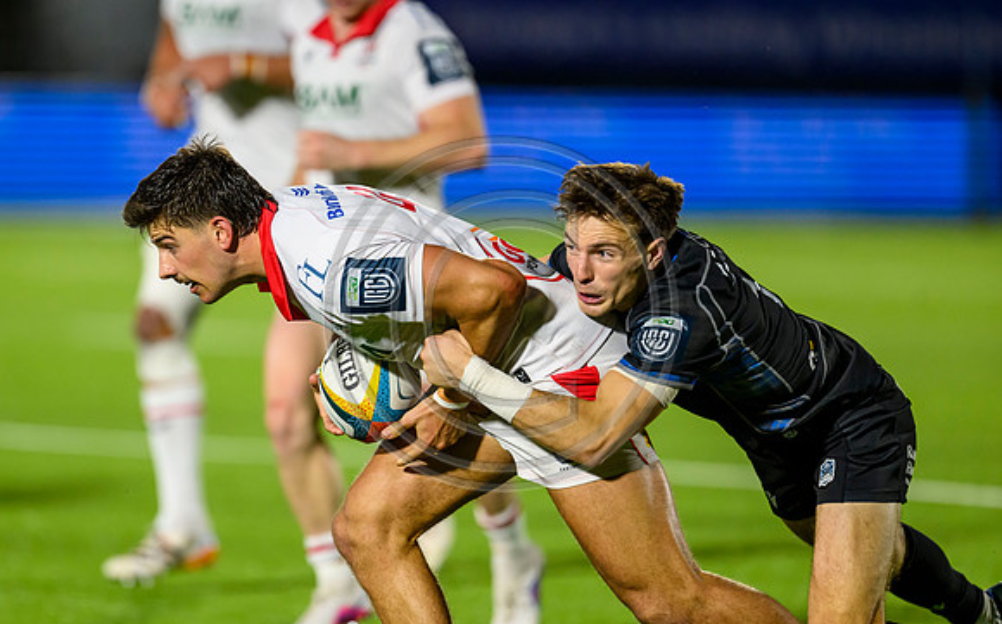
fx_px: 12742
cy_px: 242
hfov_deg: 4.5
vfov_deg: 2.8
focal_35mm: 467
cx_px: 428
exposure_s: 1/2000
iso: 5000
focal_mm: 400
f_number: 3.2
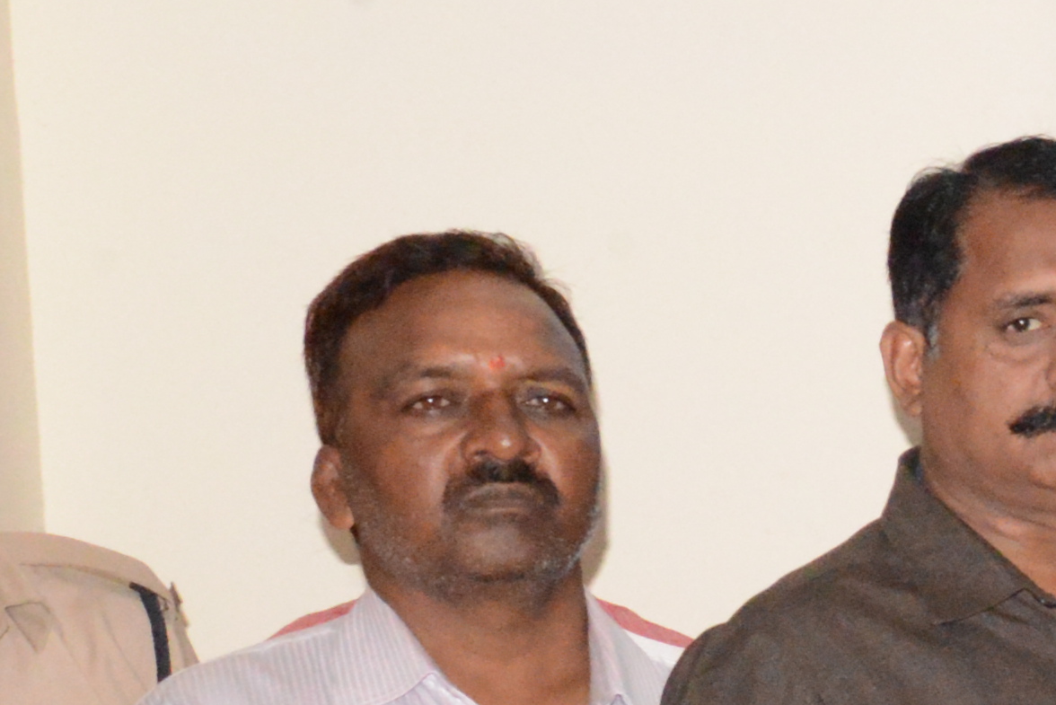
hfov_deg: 10.2
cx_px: 2586
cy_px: 806
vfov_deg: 7.8
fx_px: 5106
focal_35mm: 174
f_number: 16
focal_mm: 34
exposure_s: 1/200
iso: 6400
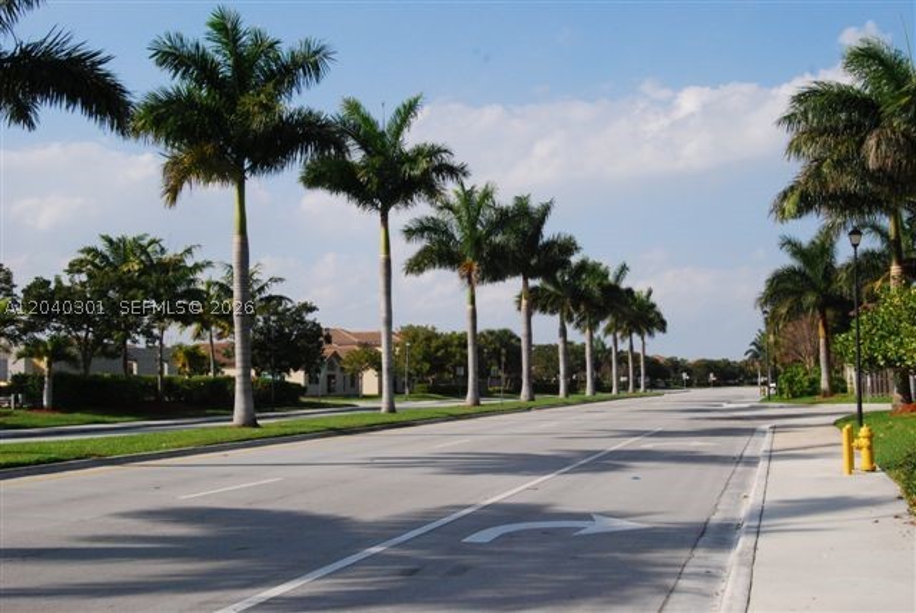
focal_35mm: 45
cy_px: 306
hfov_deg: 43.6
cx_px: 458
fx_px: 1146
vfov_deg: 29.9
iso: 800
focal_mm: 30
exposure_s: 1/800
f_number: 14
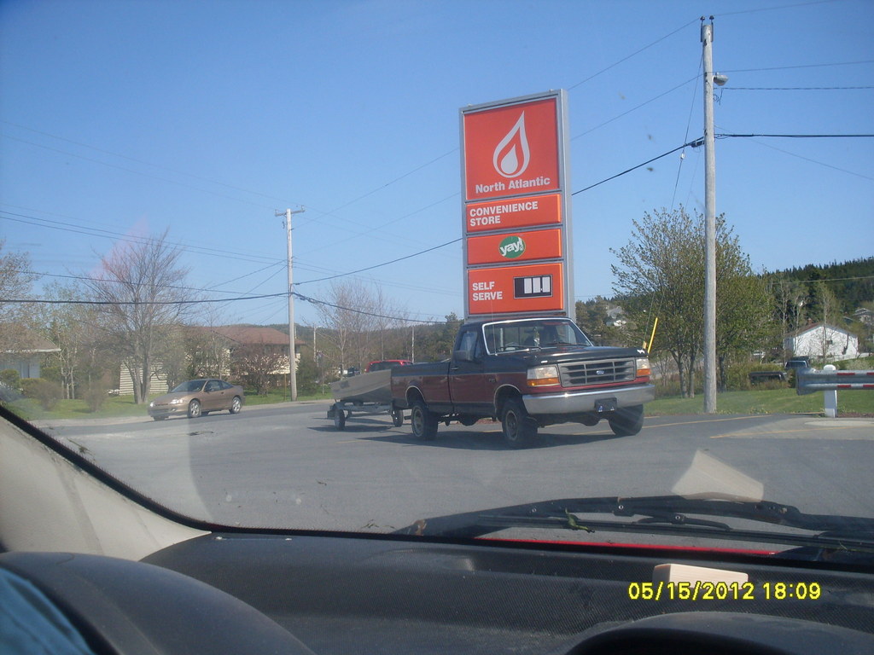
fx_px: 959
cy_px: 328
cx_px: 437
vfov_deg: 37.7
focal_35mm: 38
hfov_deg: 49.0
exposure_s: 1/250
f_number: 8.4
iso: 80
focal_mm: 6.3
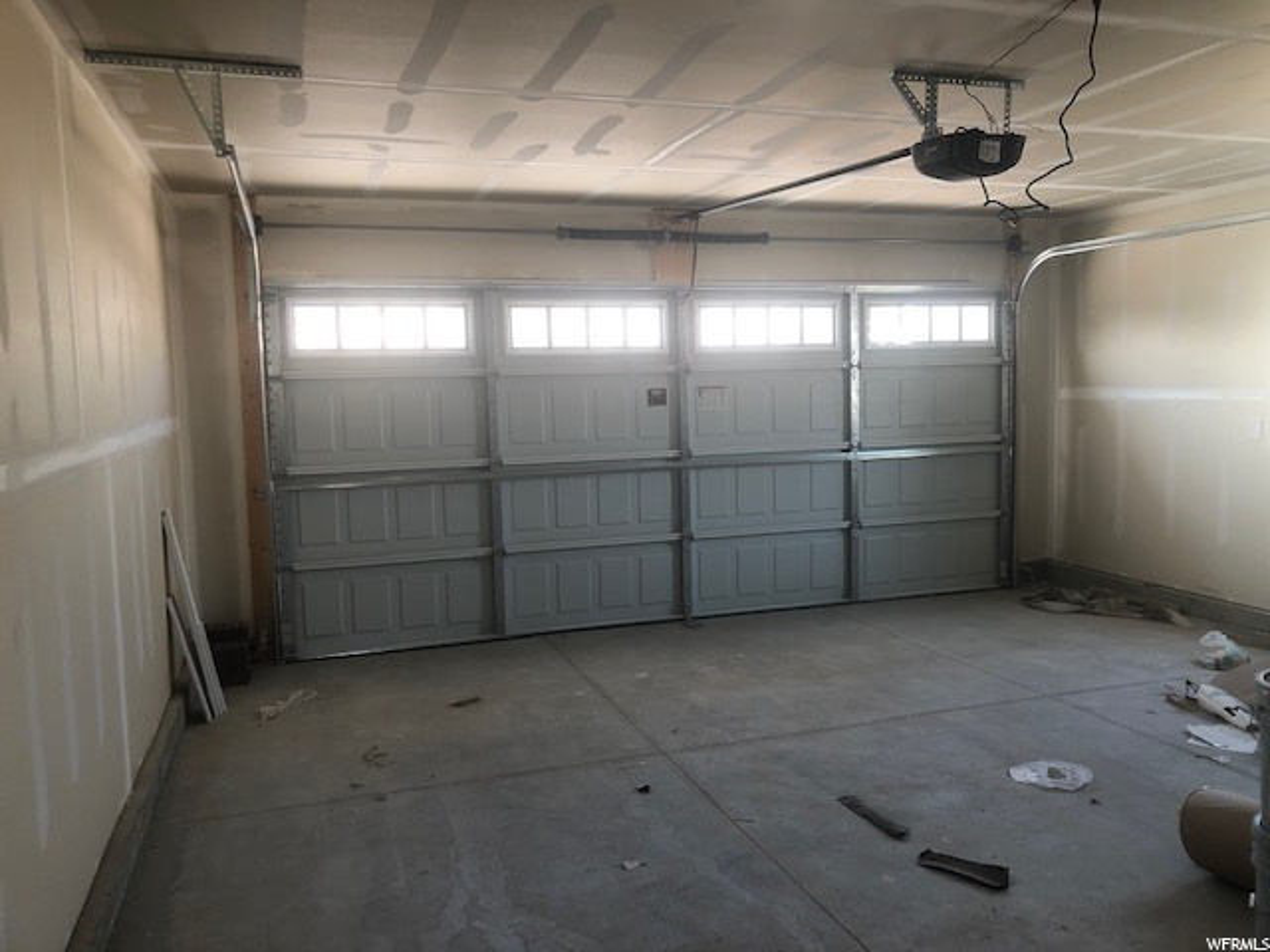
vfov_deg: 49.7
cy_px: 476
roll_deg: +1.0
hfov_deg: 63.4
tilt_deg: -3.4
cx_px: 635
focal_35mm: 28
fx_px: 1027
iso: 20
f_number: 1.8
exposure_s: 1/40
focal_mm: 4
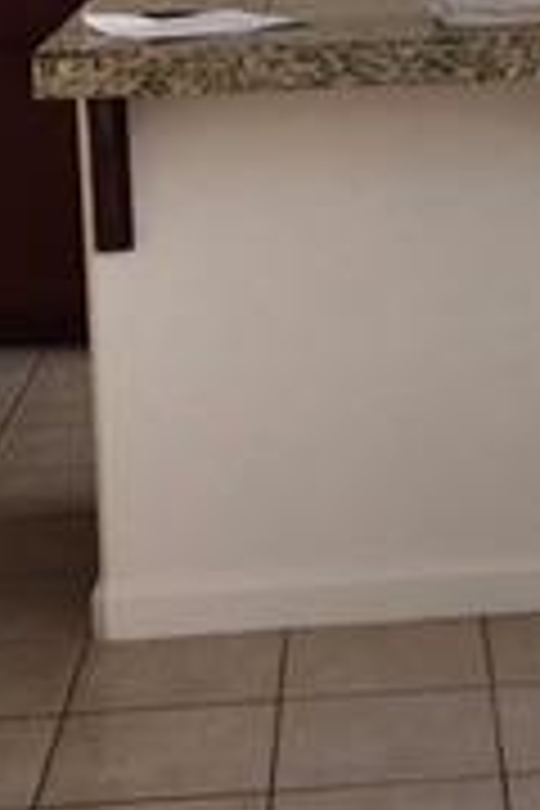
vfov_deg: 18.6
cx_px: 603
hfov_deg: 12.6
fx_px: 2407
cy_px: -9
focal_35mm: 107
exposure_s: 1/30
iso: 40
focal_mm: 4.15
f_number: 2.2
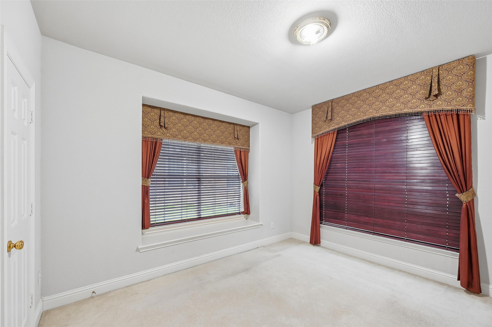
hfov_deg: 104.3
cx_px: 246
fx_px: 191
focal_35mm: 14
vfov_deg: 81.1
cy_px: 164
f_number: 7.1
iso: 1000
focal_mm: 14
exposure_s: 1/200
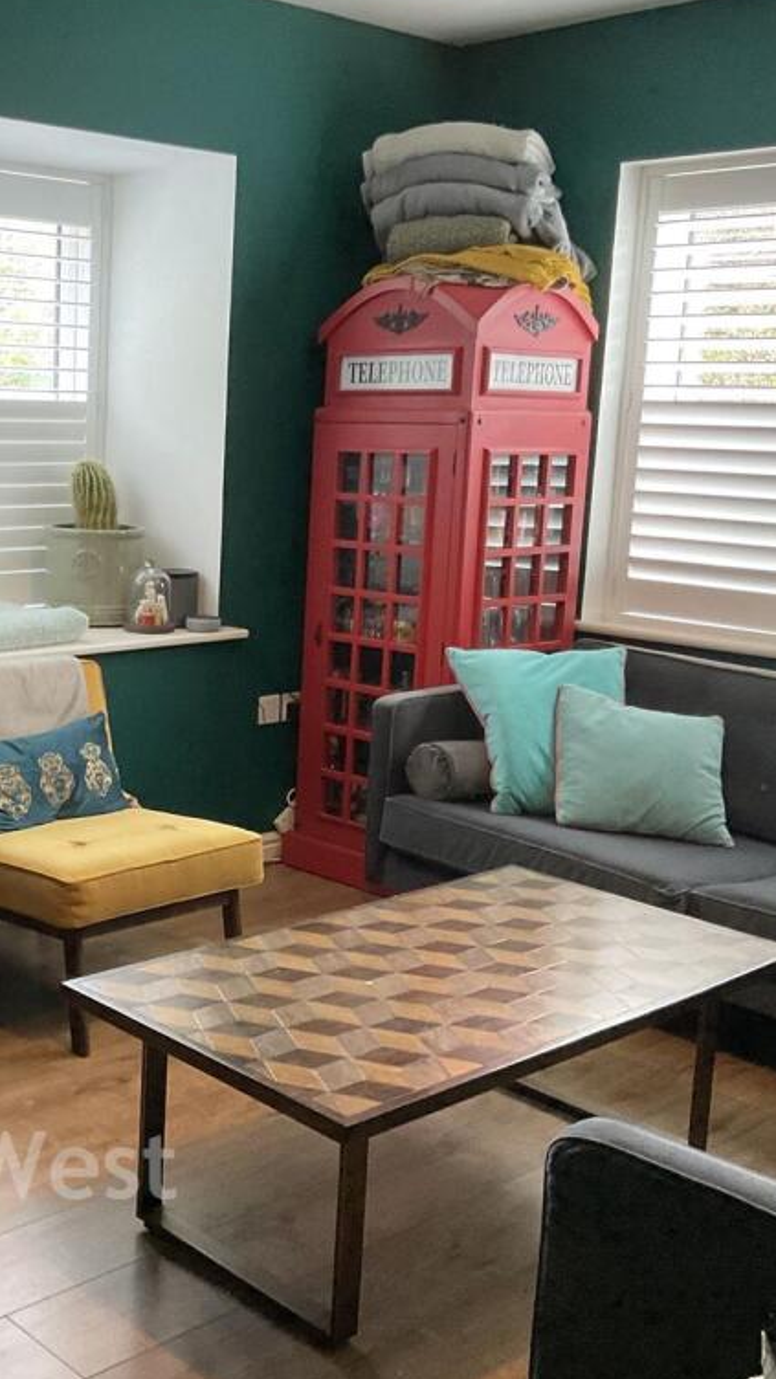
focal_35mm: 43
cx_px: 86
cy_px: 684
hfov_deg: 26.8
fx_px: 1573
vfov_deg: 47.4
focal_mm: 3
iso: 250
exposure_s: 1/59
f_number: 1.8
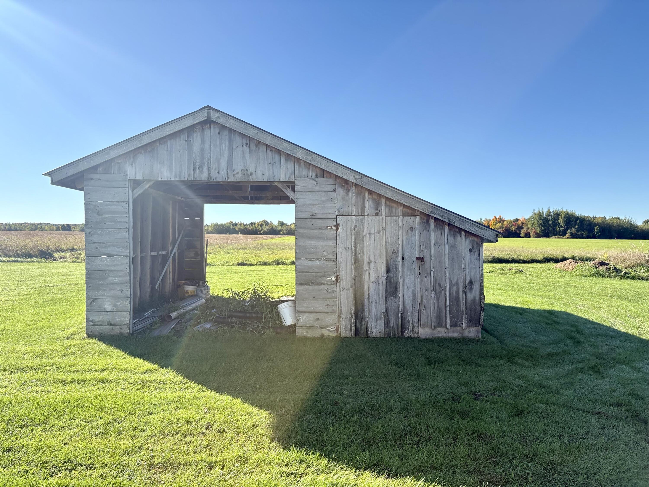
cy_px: 244
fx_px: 487
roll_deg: +0.4
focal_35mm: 26
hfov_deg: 67.3
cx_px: 324
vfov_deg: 53.1
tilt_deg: +0.2
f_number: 1.6
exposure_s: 1/1364
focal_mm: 5.96
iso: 64
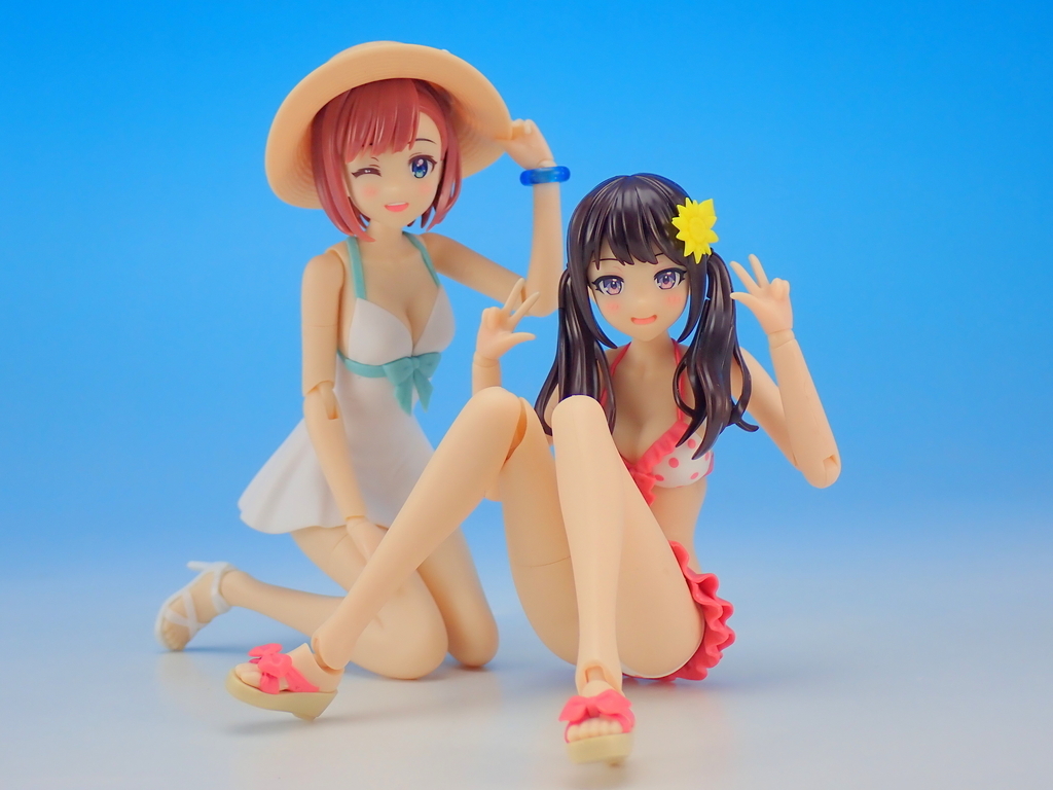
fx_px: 1886
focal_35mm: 62
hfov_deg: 31.2
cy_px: 395
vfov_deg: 23.7
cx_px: 526
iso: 100
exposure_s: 1/25
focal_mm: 11.09
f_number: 3.6
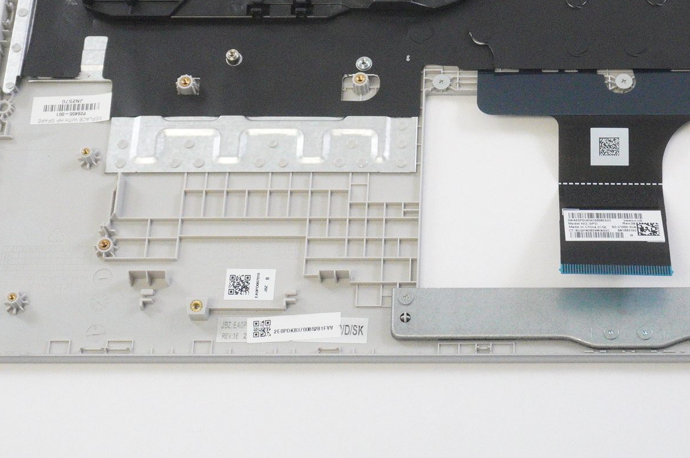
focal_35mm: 82
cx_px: 525
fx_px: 1570
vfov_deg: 16.4
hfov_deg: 24.5
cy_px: 61
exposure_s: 1/250
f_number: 5.6
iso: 5000
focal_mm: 26
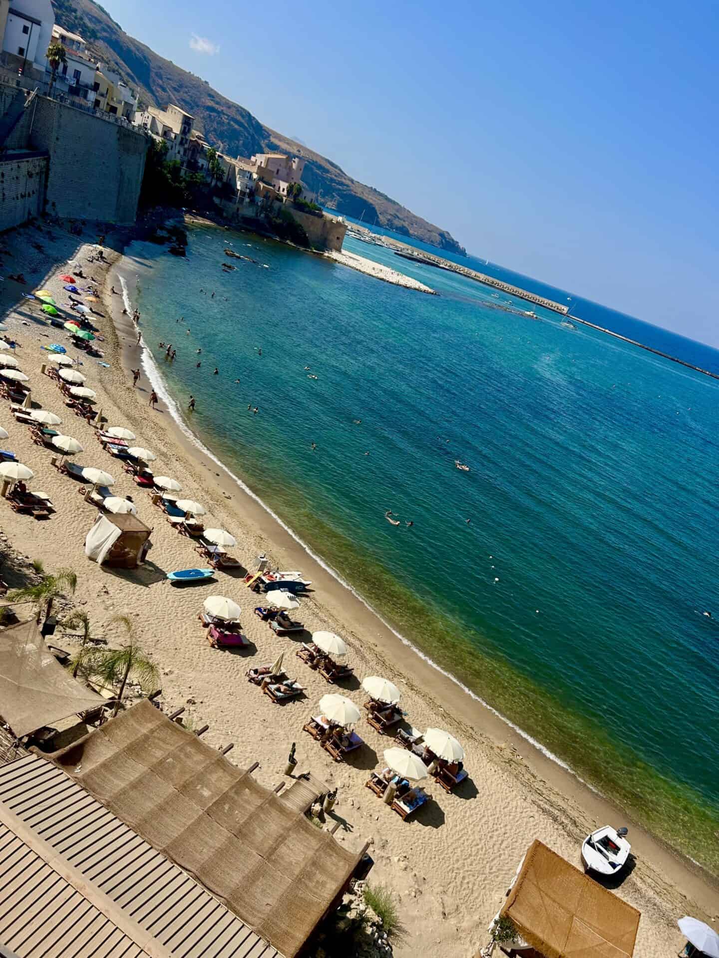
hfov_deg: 53.1
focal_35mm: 26
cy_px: 479
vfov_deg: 67.3
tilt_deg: -17.4
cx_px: 360
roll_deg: -21.2
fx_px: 720
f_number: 1.5
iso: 50
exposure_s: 1/8000
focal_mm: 5.7
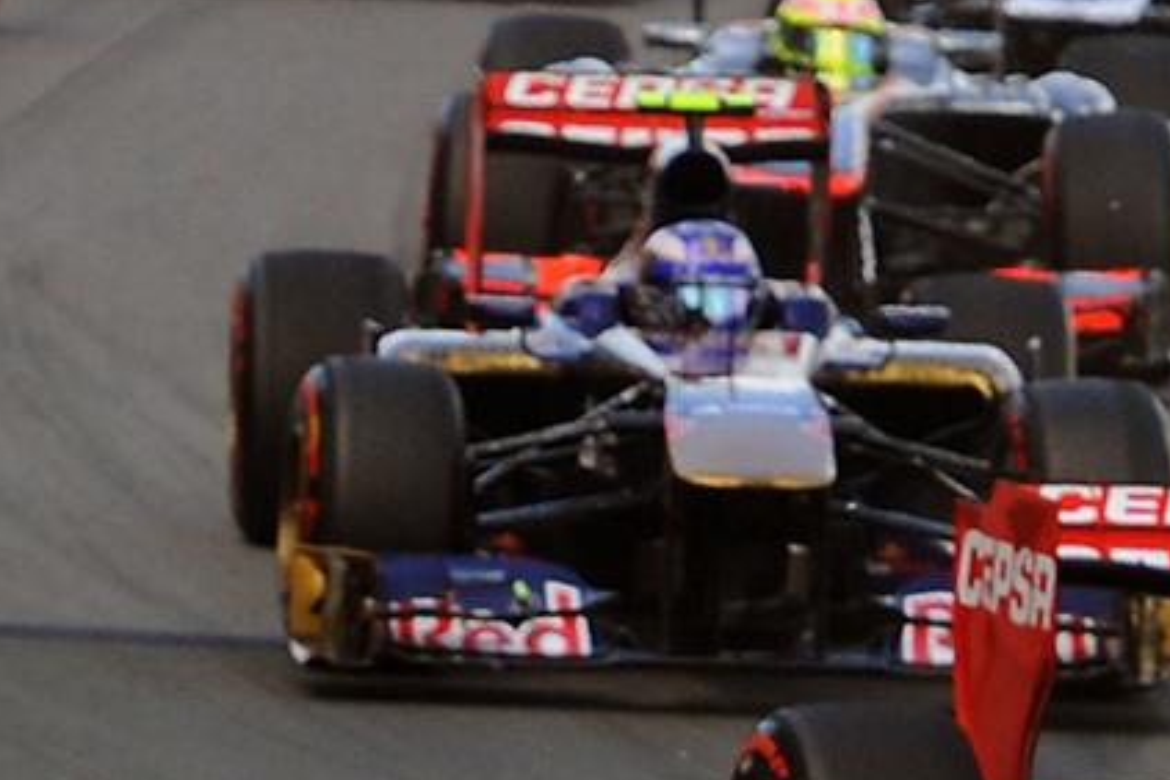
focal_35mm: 798
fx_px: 25933
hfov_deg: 2.6
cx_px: 398
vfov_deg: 1.7
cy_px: 355
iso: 640
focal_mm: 165
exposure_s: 1/1250
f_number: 6.3
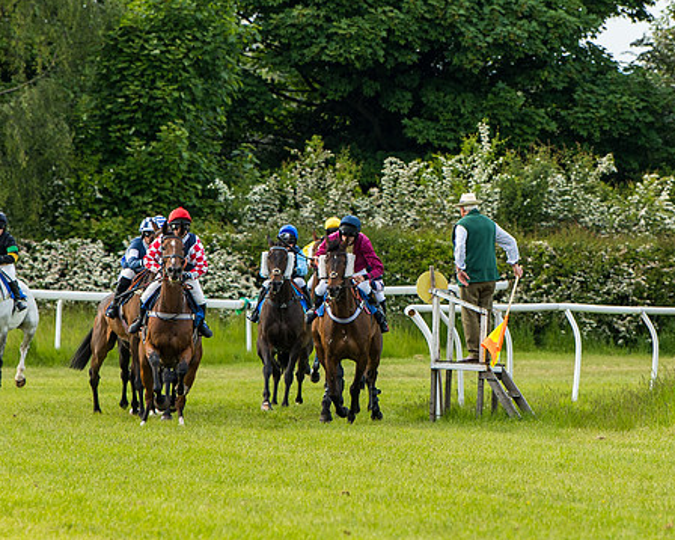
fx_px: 8387
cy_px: 284
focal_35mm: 420
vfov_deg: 3.7
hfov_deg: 4.6
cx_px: 377
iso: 400
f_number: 4
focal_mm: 185
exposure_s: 1/1250
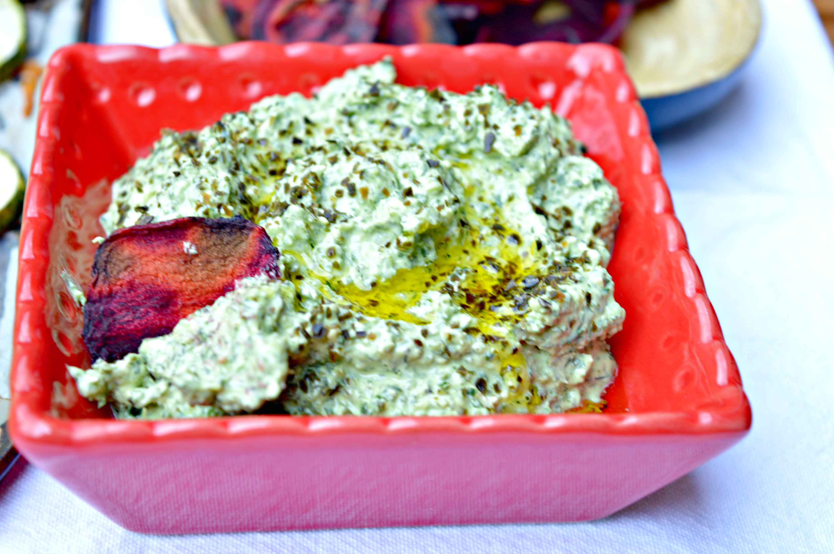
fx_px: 1909
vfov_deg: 16.5
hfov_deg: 24.6
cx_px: 417
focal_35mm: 82
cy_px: 277
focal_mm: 55
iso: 100
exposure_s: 1/20
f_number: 5.6
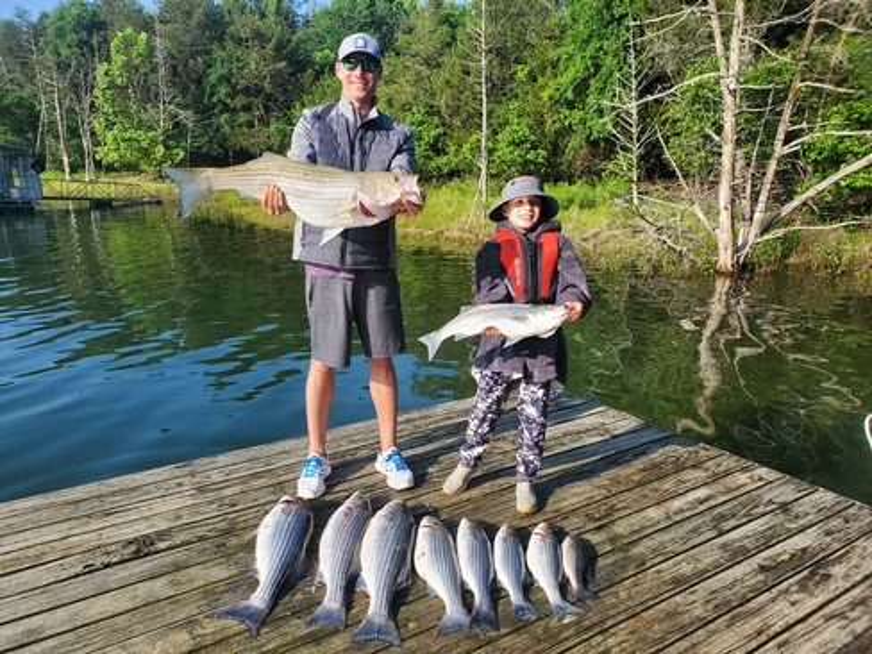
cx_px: 436
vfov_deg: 53.1
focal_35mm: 26
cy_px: 327
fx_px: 655
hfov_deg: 67.3
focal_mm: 4.3
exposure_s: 1/820
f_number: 2.4
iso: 50
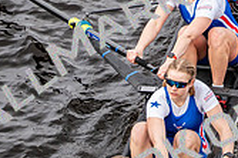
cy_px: -72
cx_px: 245
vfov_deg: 2.0
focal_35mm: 686
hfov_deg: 3.0
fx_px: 4531
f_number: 2.8
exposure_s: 1/2000
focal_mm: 197
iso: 400
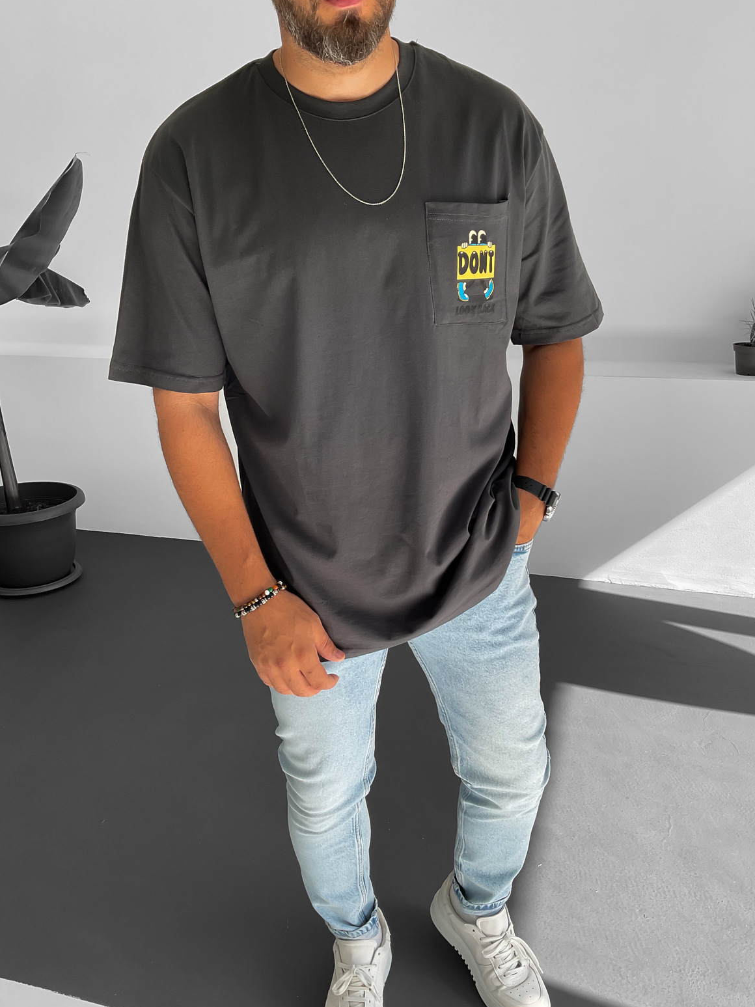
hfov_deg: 46.8
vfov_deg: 60.0
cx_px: 379
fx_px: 873
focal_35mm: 30
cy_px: 516
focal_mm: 3
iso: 16
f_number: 1.8
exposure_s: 1/230
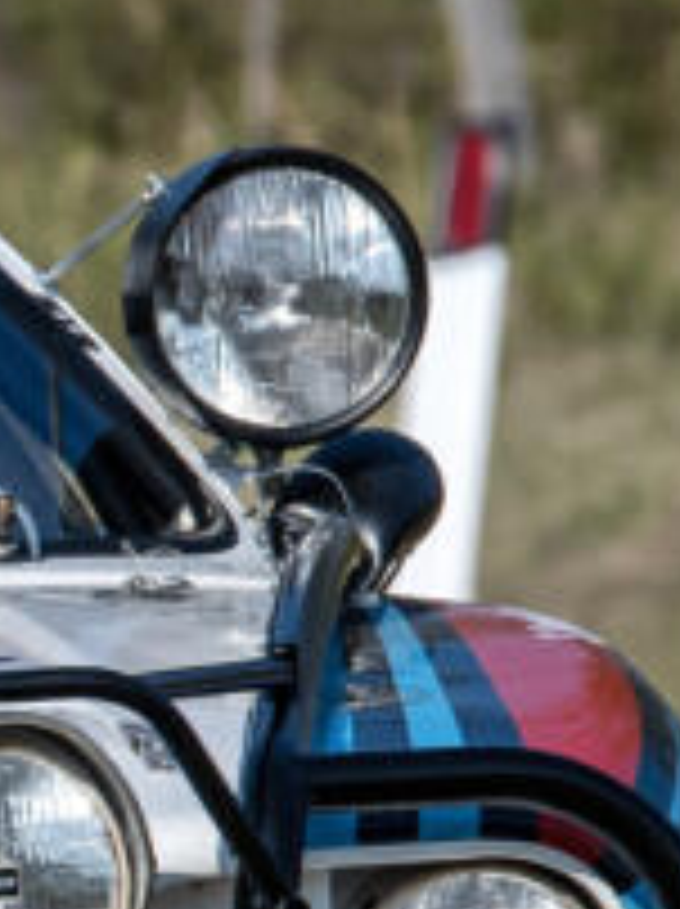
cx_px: -842
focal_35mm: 1631
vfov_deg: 1.2
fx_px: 42810
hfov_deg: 0.9
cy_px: 1017
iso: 250
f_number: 7.1
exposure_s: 1/2000
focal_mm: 190
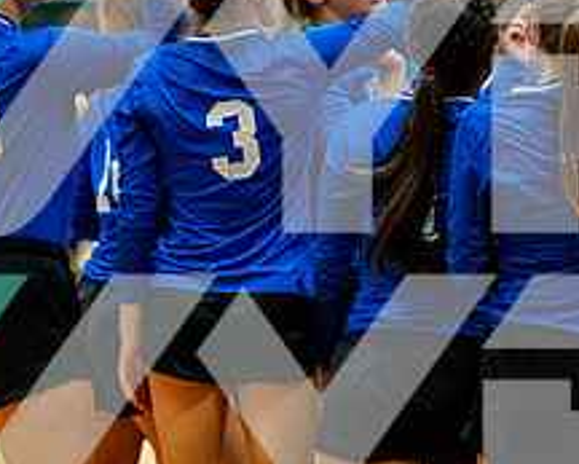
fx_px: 3977
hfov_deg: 8.3
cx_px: 440
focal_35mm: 232
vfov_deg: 6.7
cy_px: 93
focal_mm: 92
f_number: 2.8
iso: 2500
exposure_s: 1/2500
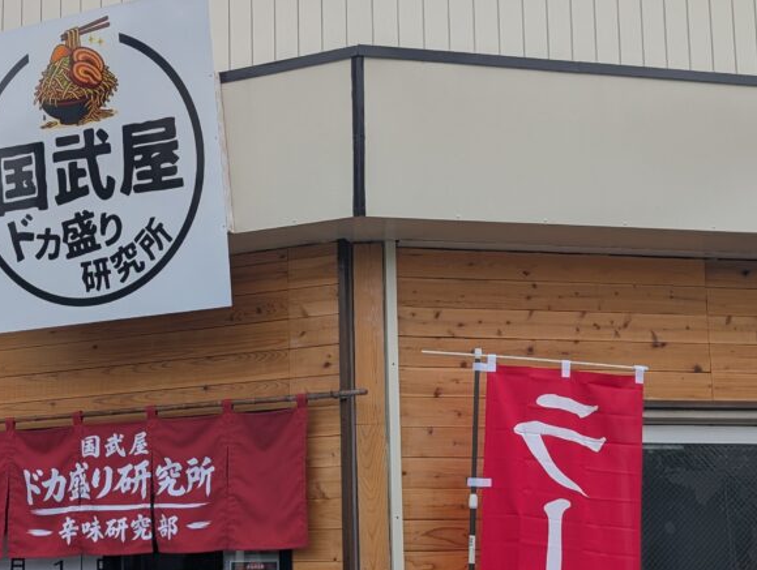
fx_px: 1161
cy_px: 417
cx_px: 318
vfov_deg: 27.3
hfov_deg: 36.0
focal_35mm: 53
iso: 21
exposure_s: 1/1404
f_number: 1.68
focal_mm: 6.9
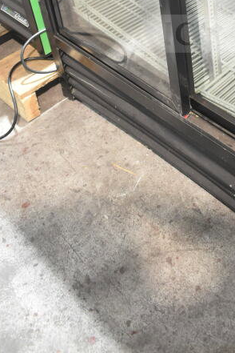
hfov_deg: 23.6
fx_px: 548
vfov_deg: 32.4
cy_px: -11
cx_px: 211
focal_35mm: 56
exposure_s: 1/30
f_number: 3.5
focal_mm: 18
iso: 1800
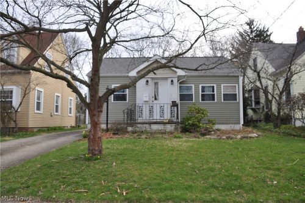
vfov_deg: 47.8
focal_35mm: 27
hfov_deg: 67.4
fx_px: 228
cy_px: 102
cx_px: 152
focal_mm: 18
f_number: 6.3
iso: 200
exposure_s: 1/200
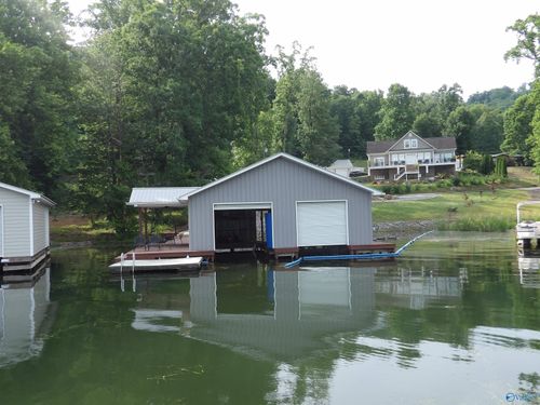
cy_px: 202
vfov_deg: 42.9
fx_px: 515
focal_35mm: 33
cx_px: 270
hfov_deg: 55.4
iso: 100
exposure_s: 1/269
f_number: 3.6
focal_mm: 5.9
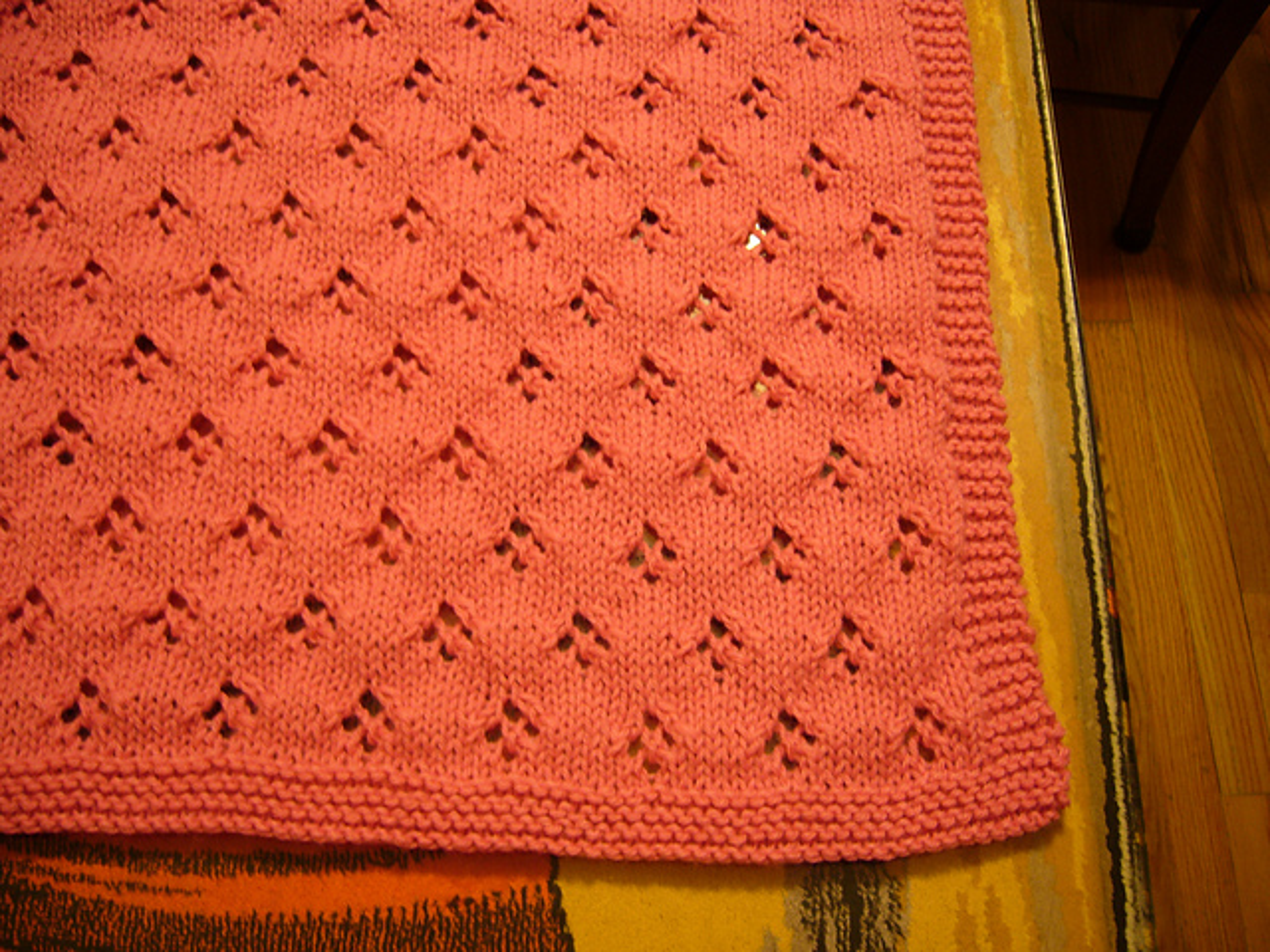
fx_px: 1284
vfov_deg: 40.7
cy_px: 476
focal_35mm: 35
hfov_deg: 52.6
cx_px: 635
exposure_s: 1/4
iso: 100
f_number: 2.8
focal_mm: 5.8
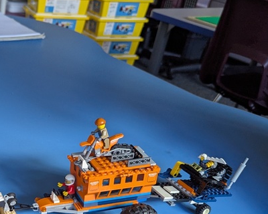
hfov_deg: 29.0
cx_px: -12
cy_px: 172
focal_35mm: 60
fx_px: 476
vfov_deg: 25.0
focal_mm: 6.81
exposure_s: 1/108
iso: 163
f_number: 1.85
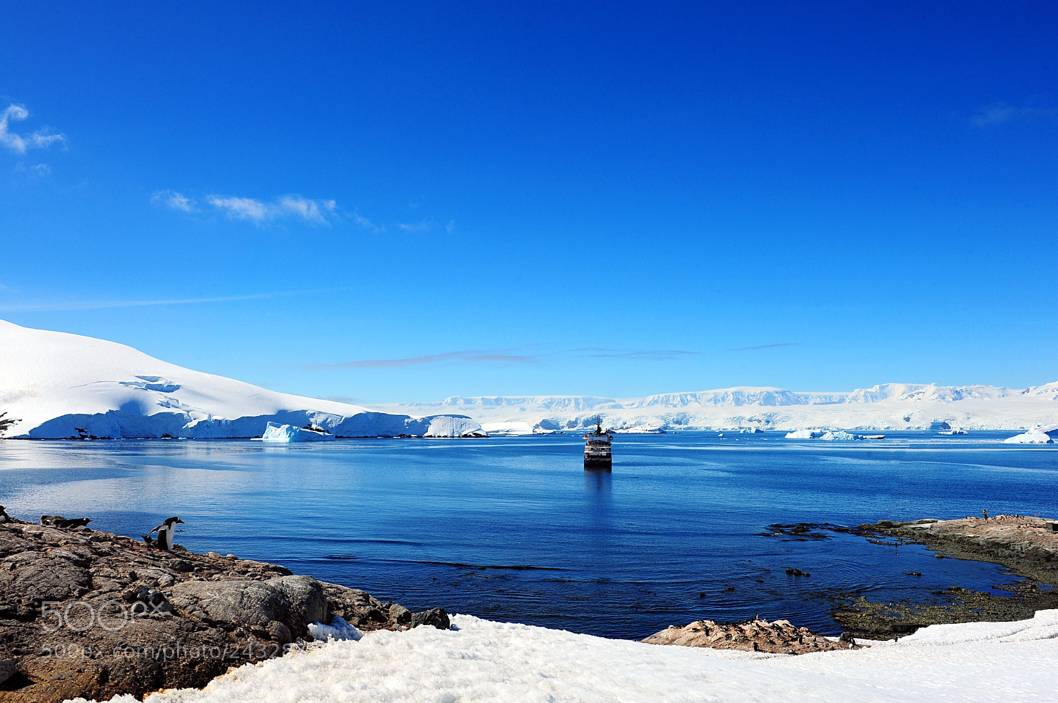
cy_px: 352
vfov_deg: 49.5
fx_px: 763
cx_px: 529
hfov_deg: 69.4
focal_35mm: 26
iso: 250
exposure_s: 1/640
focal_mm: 26
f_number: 13
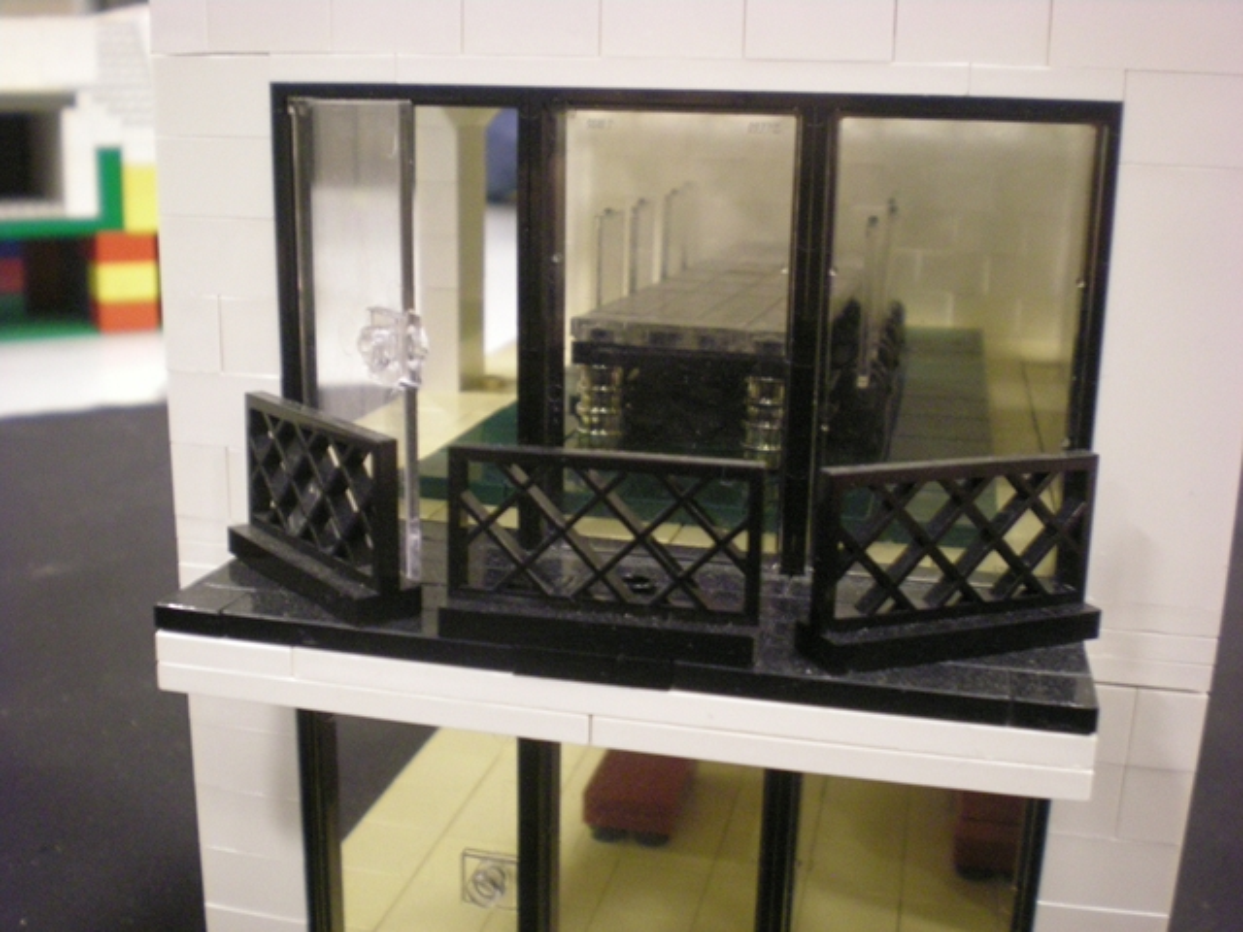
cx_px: 622
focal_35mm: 38
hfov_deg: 49.0
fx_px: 1365
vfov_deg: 37.7
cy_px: 466
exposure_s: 1/5.2
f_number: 3.1
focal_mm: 6.3
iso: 400
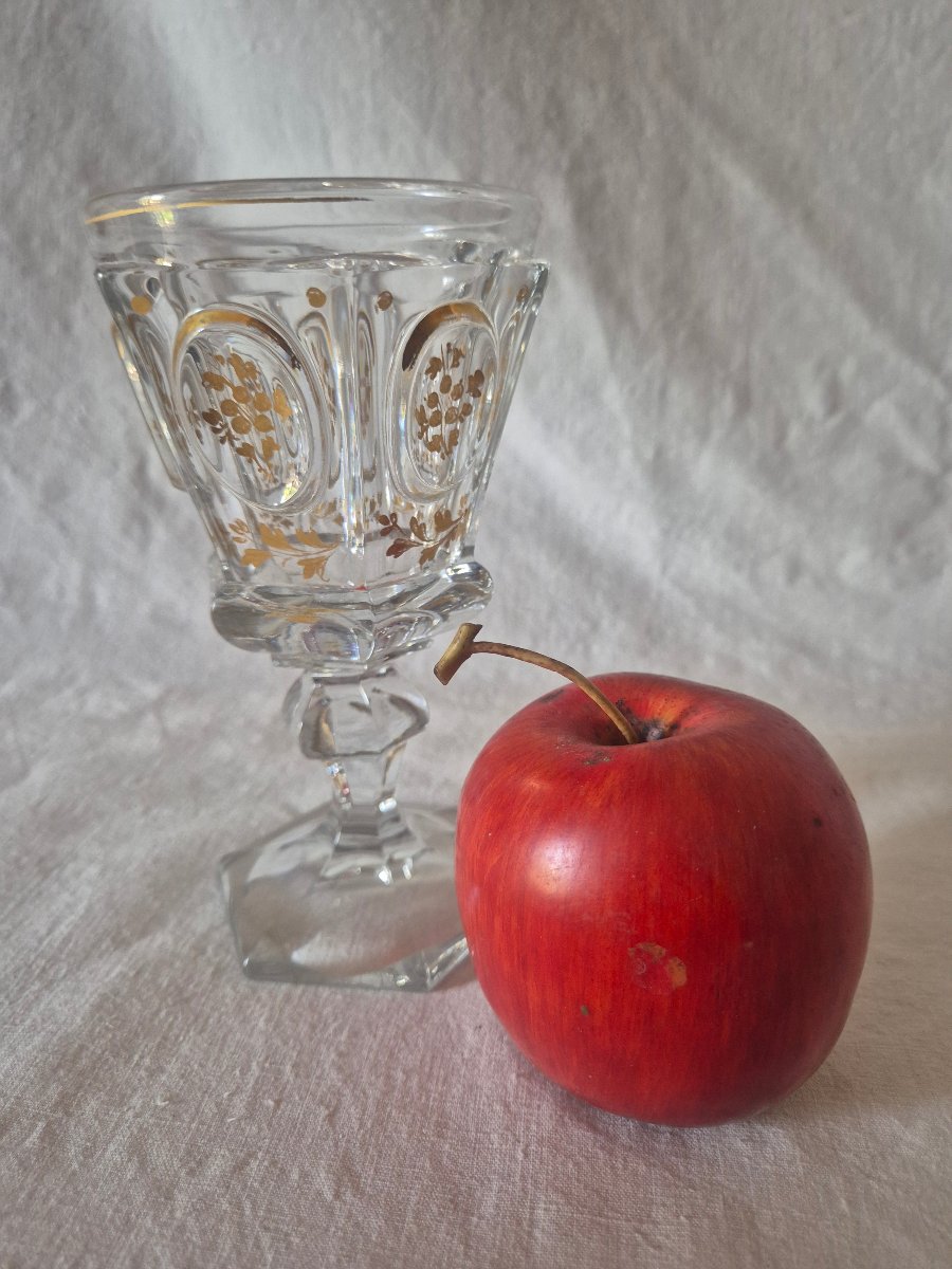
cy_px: 634
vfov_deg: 73.9
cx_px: 476
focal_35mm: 23
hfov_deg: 58.9
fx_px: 843
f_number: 1.8
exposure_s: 1/100
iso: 500
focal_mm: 5.4
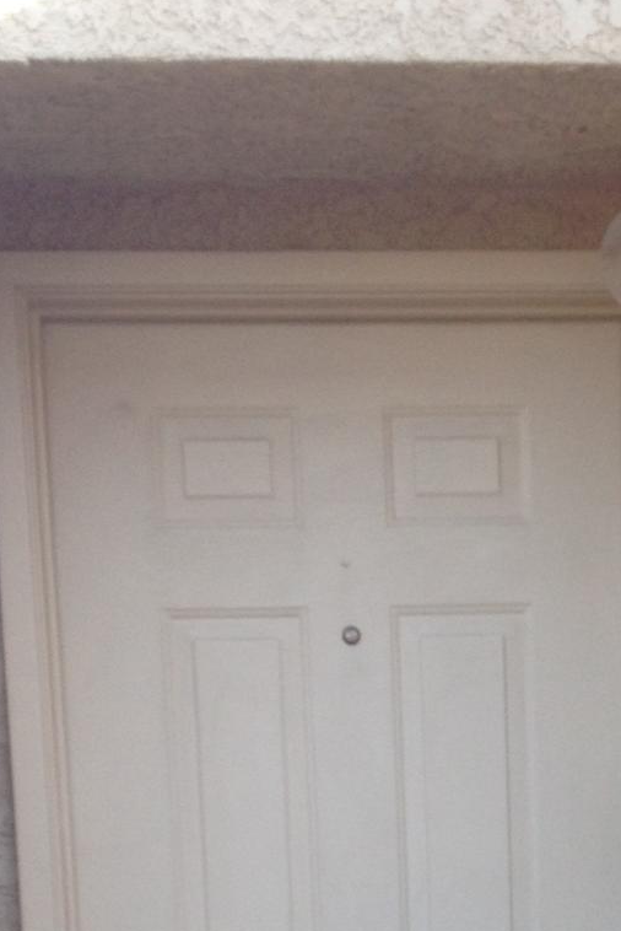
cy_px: 1124
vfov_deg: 19.9
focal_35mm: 96
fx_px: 2482
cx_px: 502
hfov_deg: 14.2
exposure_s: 1/168
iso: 50
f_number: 2.4
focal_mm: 4.28
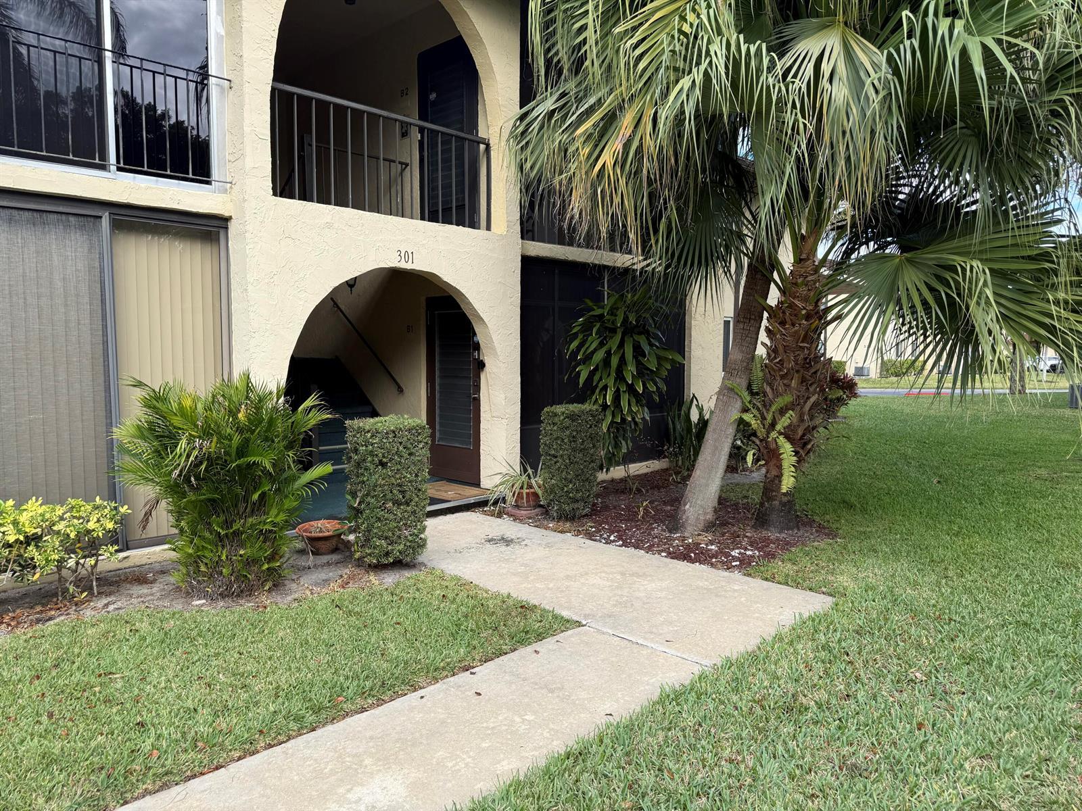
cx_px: 541
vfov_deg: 56.8
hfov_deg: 71.6
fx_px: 750
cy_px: 406
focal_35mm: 24
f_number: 1.78
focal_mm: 6.76
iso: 80
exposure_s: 1/1192
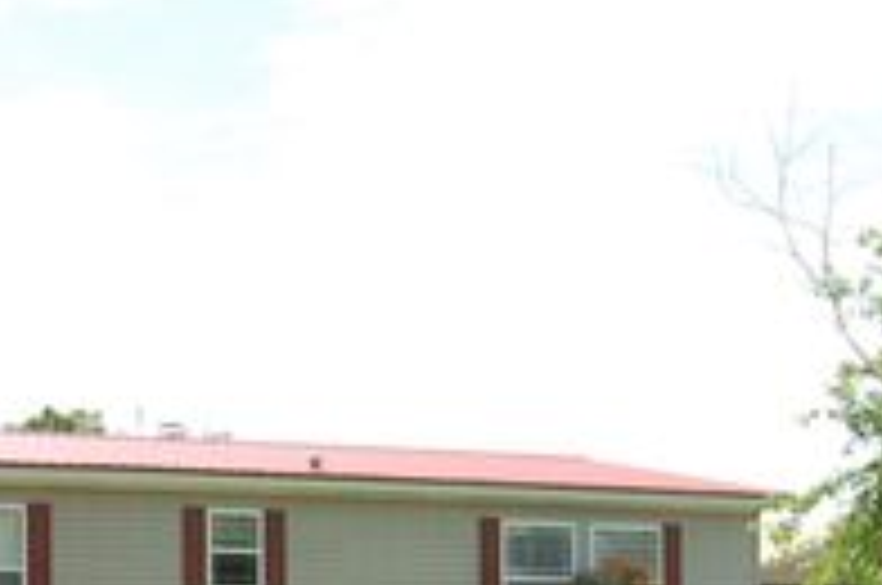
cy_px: 711
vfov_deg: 18.6
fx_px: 1688
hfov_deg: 26.0
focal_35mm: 69
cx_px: -189
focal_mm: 18
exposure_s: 1/500
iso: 200
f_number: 5.6
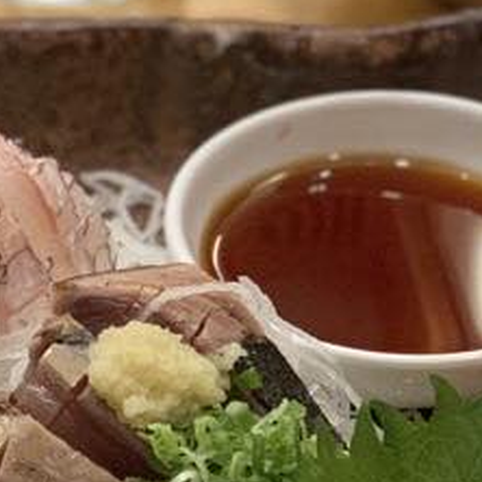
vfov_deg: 8.2
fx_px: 3340
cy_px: 597
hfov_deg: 8.1
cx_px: -256
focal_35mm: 212
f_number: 2.4
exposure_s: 1/40
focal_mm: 6
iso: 320
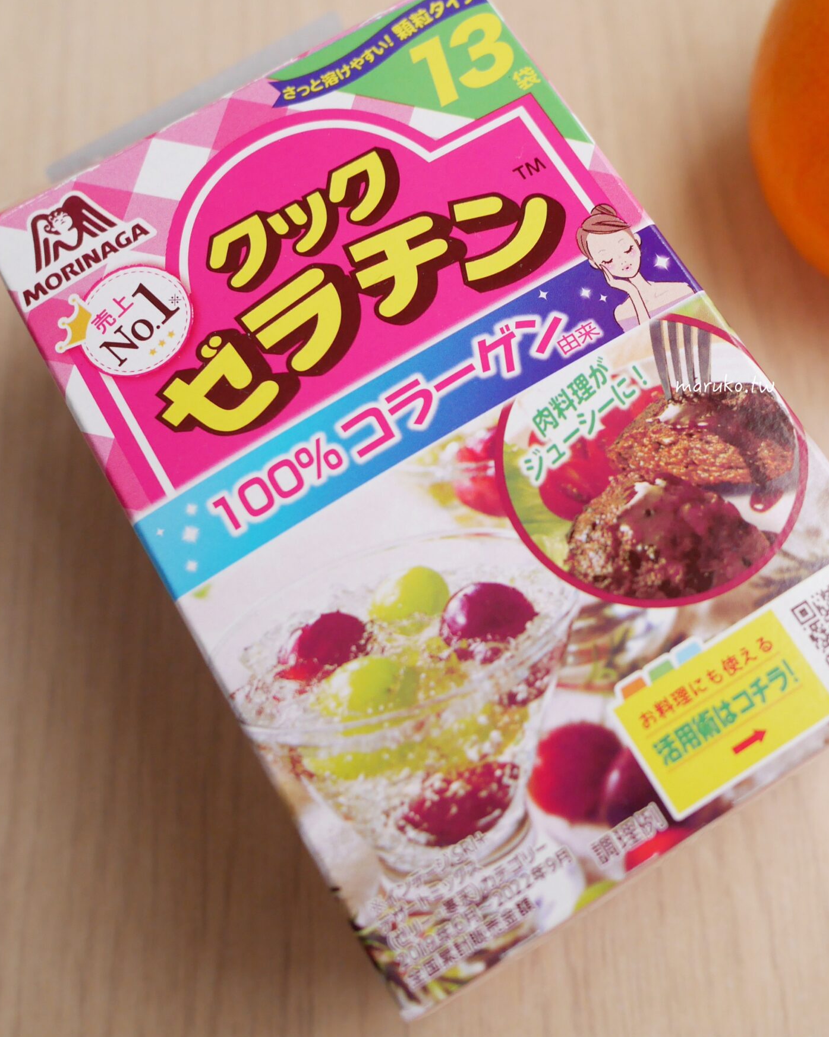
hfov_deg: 34.5
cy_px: 492
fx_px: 1319
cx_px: 565
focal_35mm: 43
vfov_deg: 42.9
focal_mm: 15
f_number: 2.8
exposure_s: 1/60
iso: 800
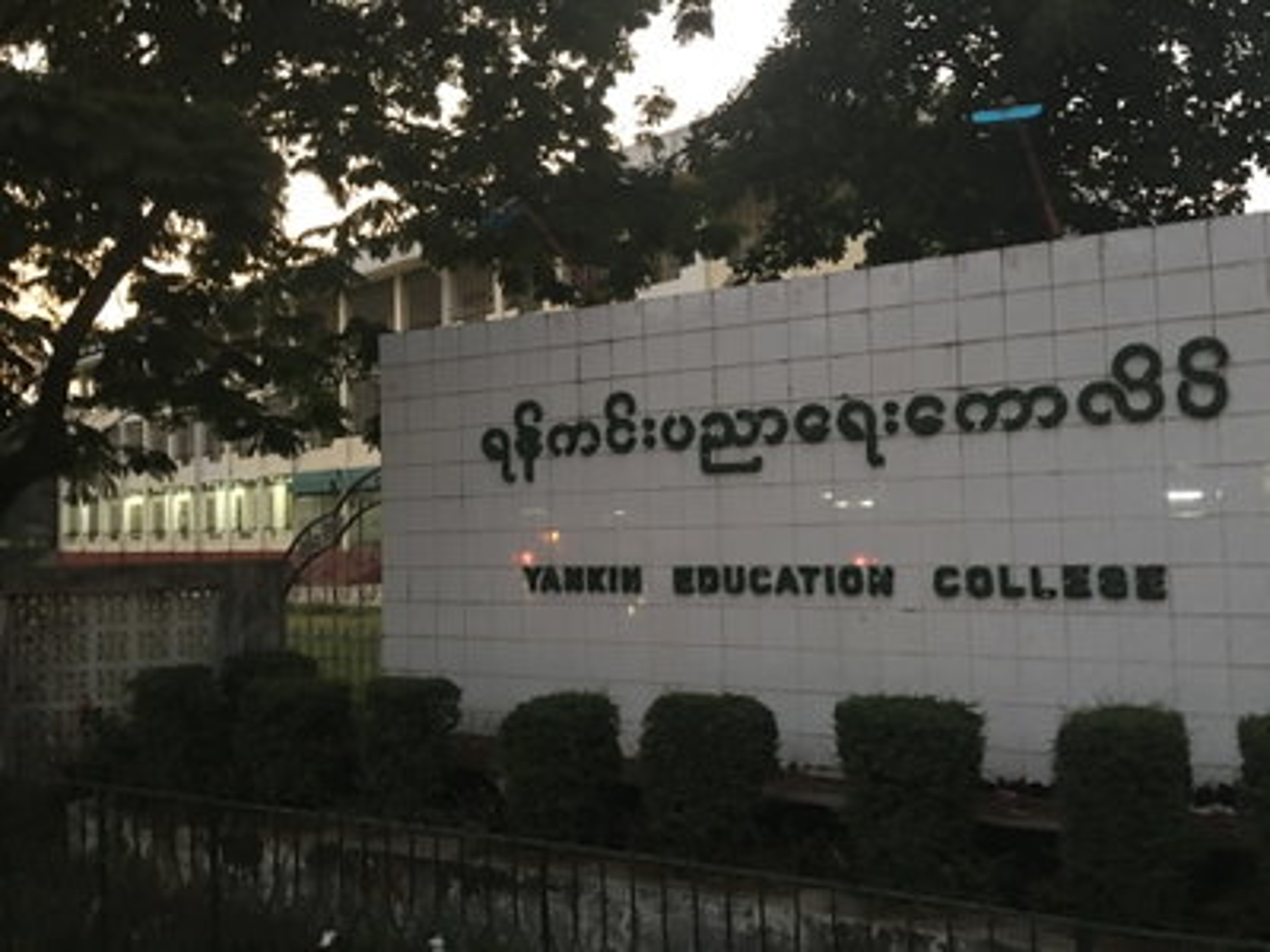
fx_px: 1064
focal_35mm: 29
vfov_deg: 48.2
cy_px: 476
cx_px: 635
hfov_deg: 61.7
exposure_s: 1/4
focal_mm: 4.15
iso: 160
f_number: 2.2
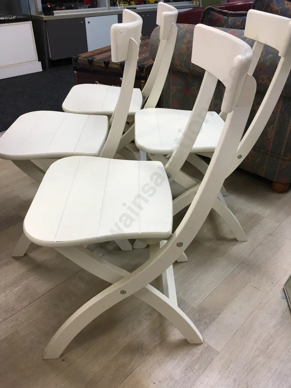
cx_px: 146
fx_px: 325
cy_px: 194
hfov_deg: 48.2
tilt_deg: -31.9
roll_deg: -0.6
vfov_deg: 61.7
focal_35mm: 29
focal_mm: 4.15
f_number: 2.2
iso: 32
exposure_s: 1/33
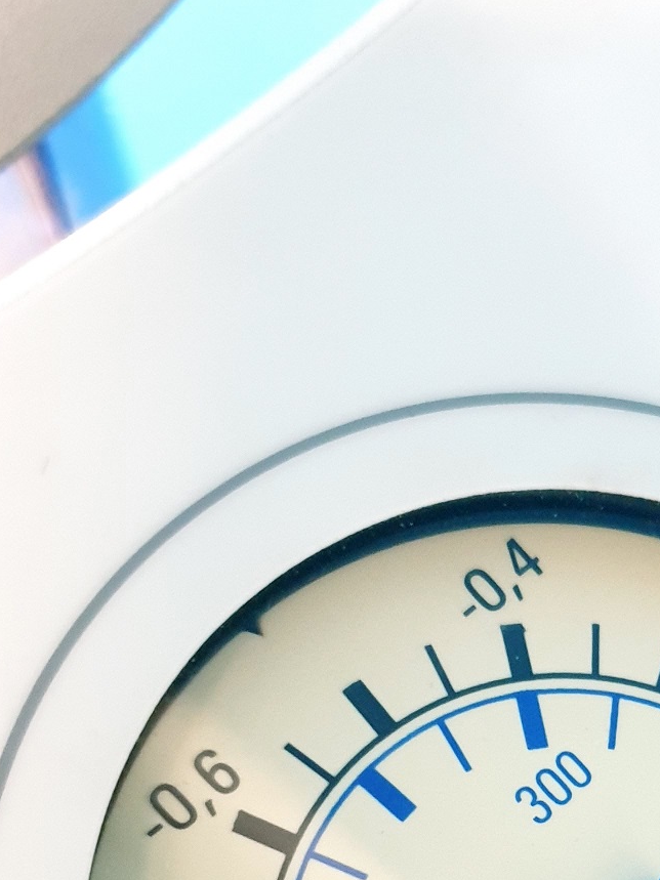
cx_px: 606
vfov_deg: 29.5
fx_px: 1551
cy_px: 883
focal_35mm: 61
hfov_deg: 23.3
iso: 320
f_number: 1.5
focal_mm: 4.3
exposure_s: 1/33
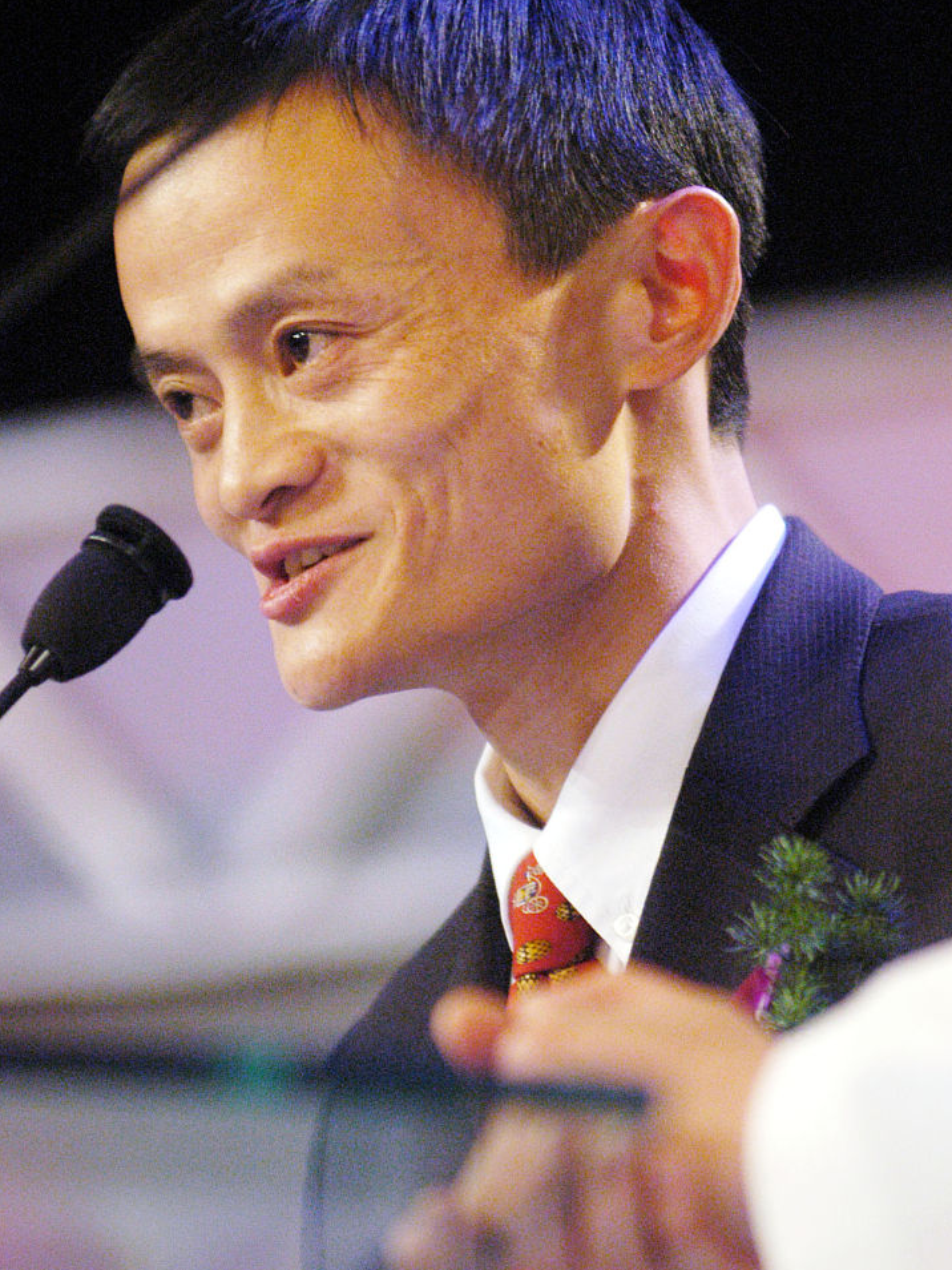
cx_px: 479
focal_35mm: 363
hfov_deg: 4.1
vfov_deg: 5.5
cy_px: 598
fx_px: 13314
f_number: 2.8
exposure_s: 1/500
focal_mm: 200
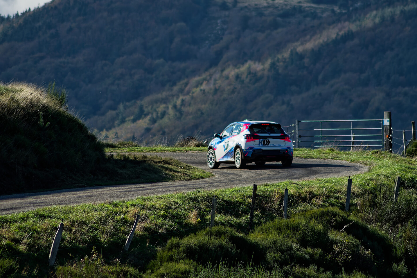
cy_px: 141
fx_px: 5618
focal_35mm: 485
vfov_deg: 2.8
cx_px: 250
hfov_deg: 4.3
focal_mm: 240
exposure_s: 1/1600
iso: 280
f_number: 5
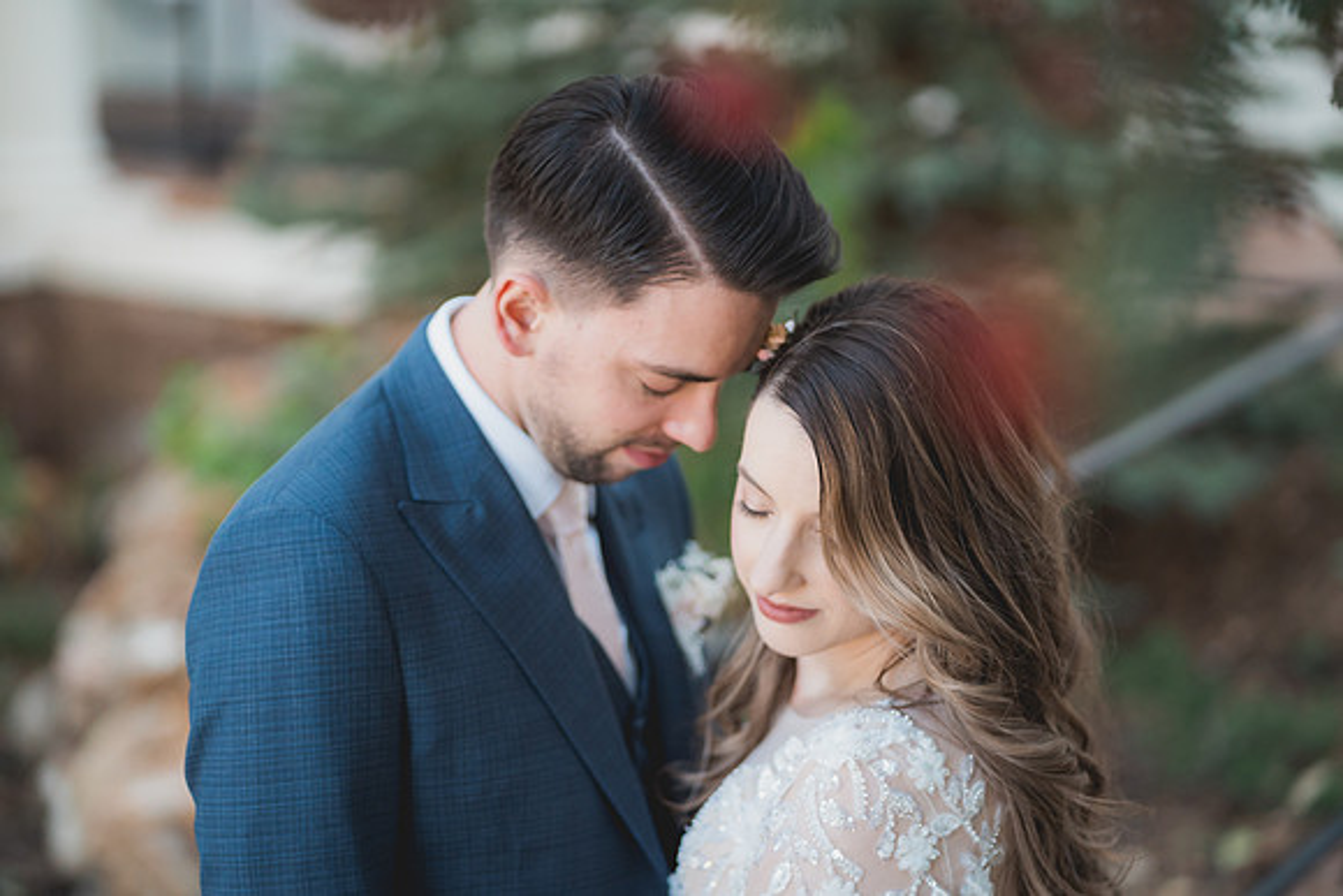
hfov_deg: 23.6
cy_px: 448
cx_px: 672
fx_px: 3217
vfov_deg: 15.9
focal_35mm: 86
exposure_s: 1/1000
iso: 1000
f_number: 1.8
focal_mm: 85
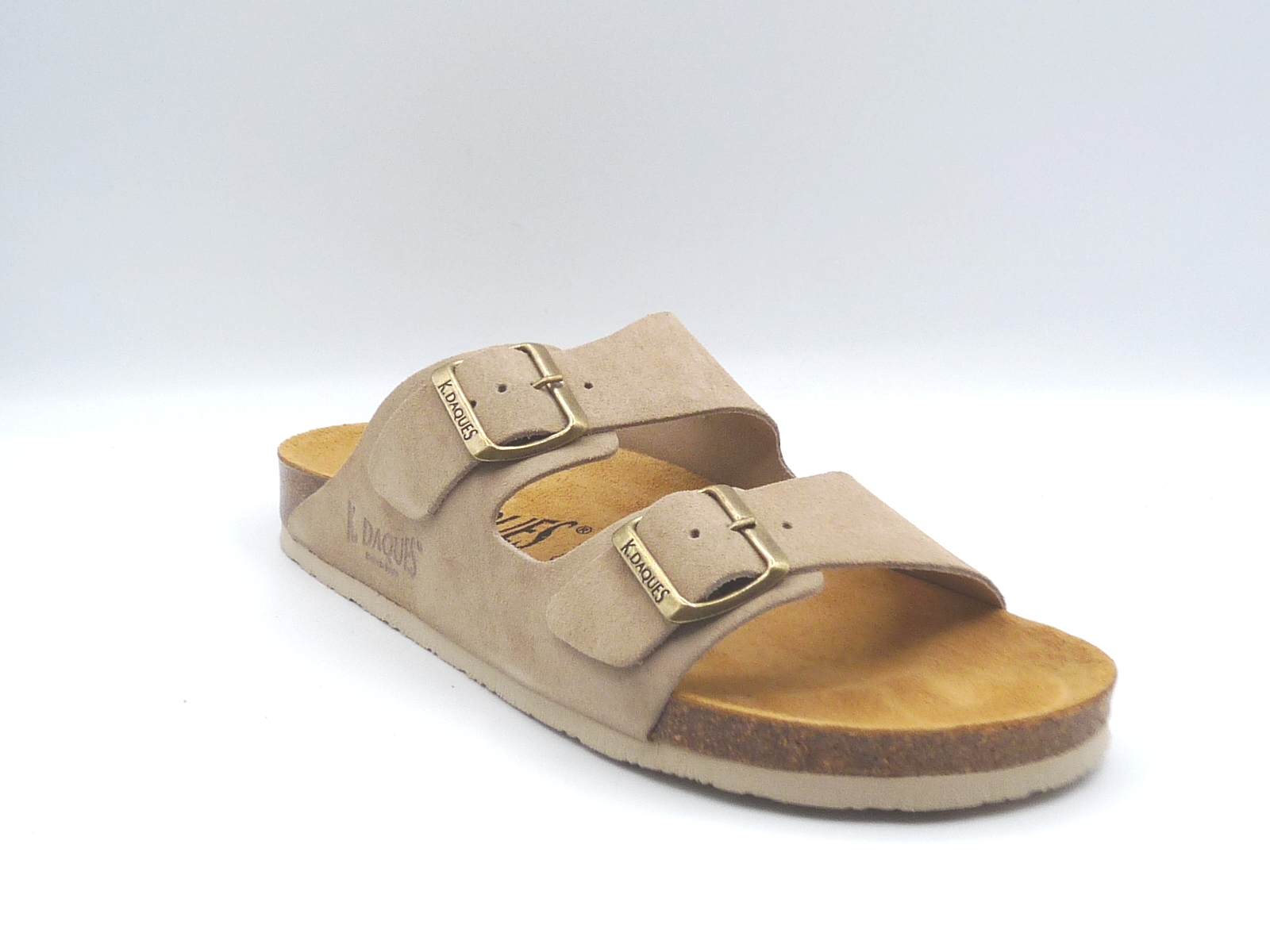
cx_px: 635
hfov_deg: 39.7
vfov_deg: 30.3
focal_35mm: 48
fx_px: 1761
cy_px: 476
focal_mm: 4.8
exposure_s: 1/200
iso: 100
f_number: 5
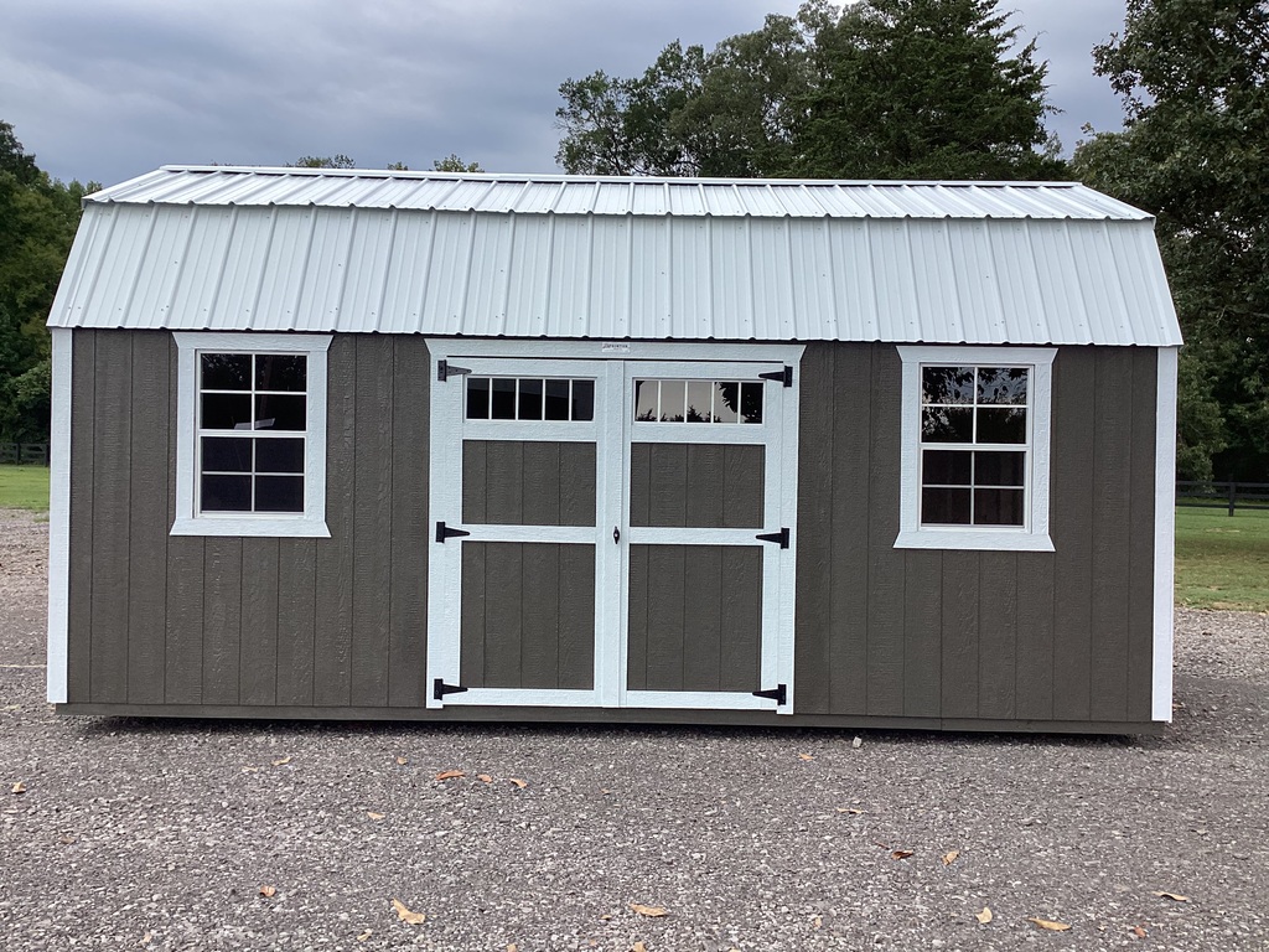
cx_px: 634
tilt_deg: -2.3
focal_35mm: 31
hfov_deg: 58.4
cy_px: 476
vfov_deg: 45.4
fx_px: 1136
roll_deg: -1.0
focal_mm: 3.3
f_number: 2.4
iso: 25
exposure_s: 1/586
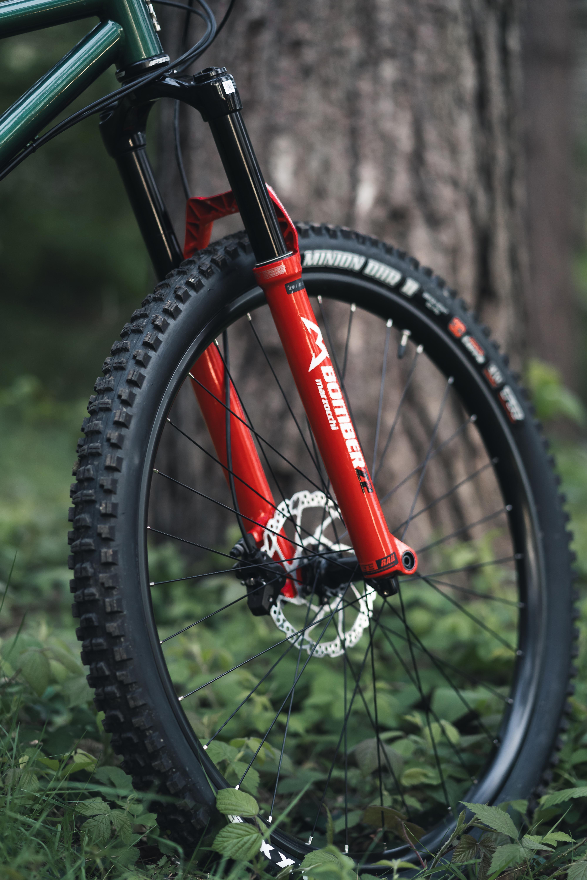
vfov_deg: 23.9
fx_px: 2079
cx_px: 294
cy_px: 440
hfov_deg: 16.1
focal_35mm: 85
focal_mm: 85
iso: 1600
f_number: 2.2
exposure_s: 1/125
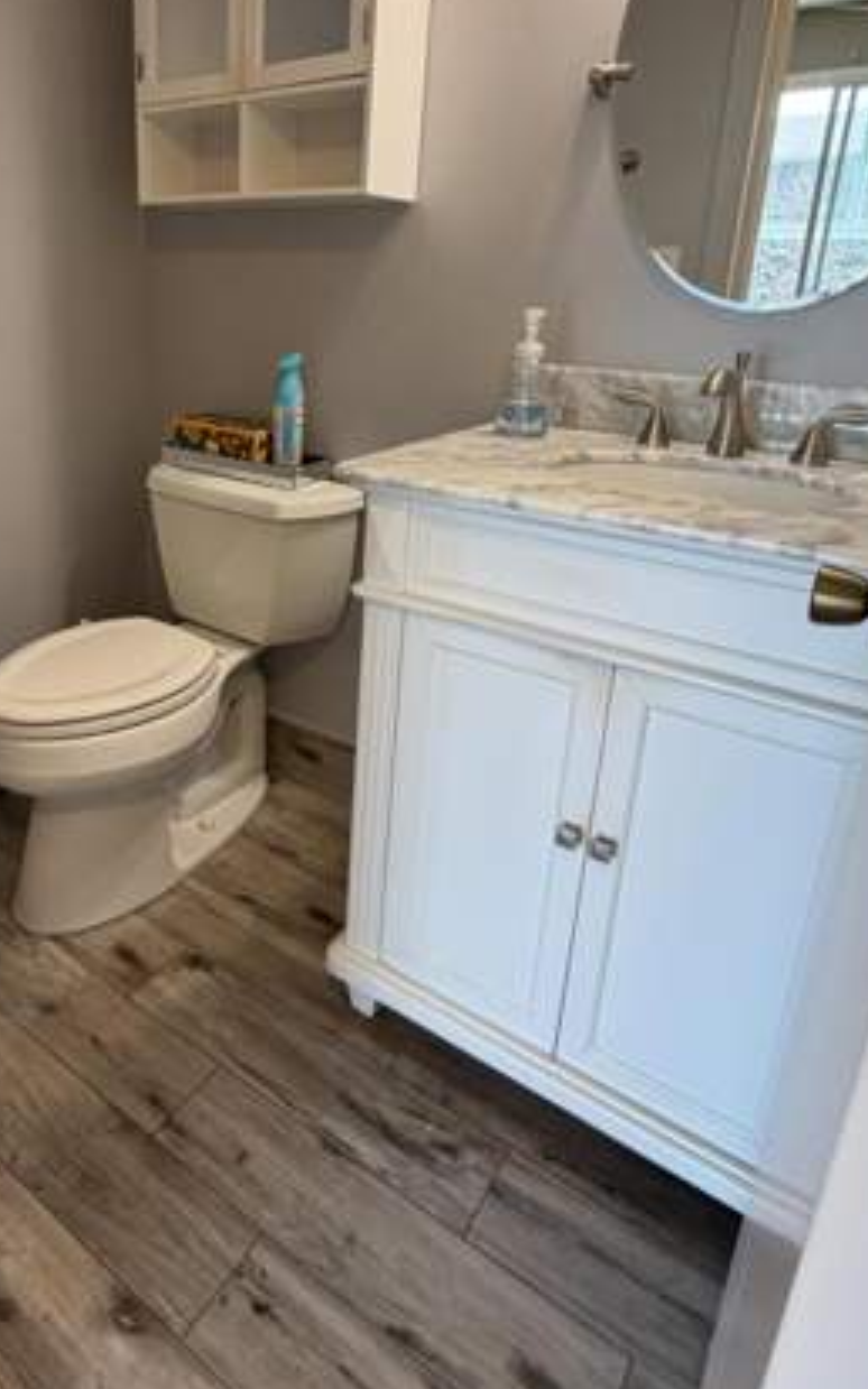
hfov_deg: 51.7
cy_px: 568
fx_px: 871
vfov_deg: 76.4
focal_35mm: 23
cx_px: 269
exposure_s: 1/60
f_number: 2.2
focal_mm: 2.22
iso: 250
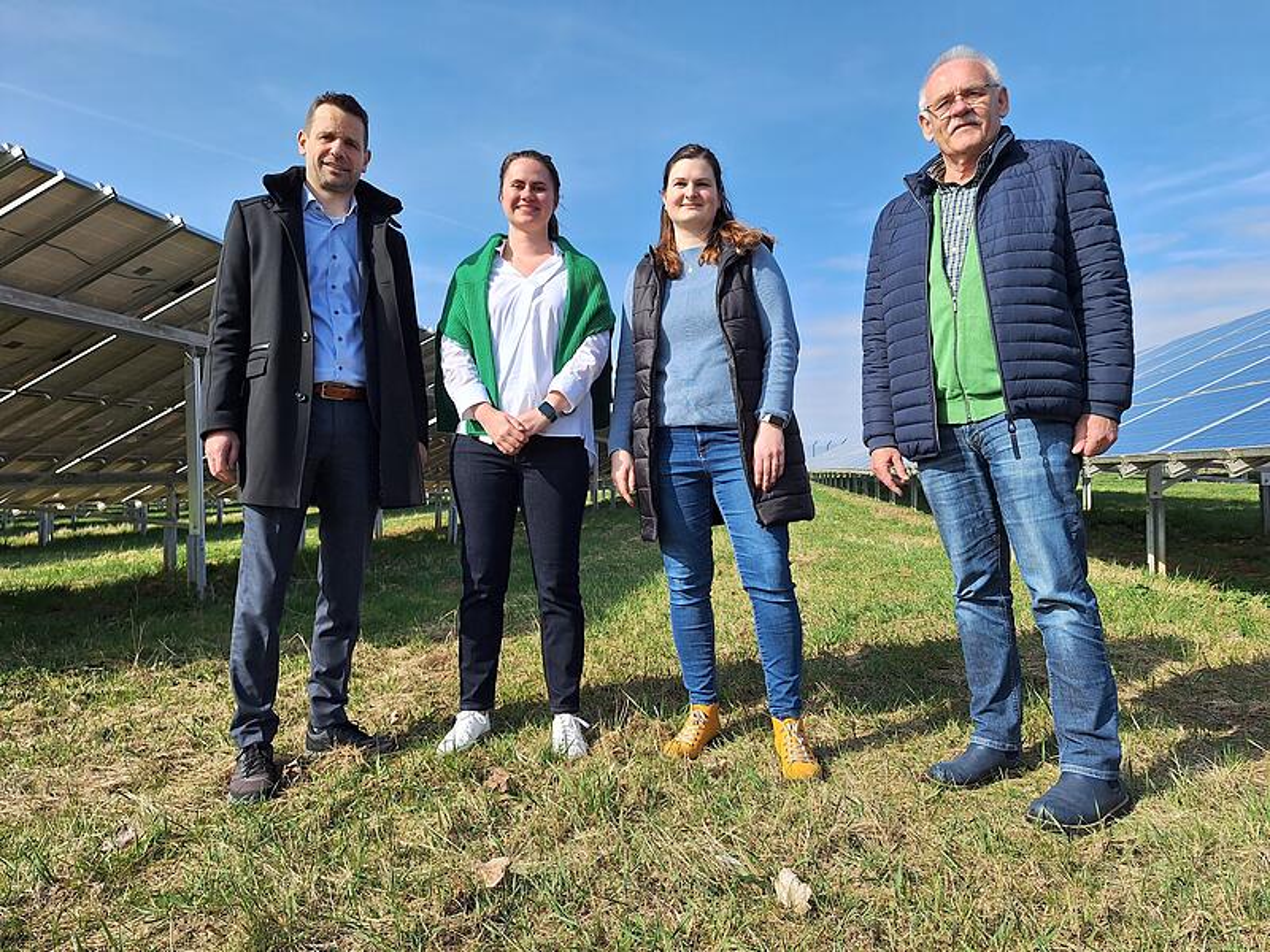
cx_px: 635
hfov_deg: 73.9
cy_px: 476
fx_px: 844
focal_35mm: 23
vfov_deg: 58.9
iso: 40
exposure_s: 1/2165
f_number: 1.8
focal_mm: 5.54
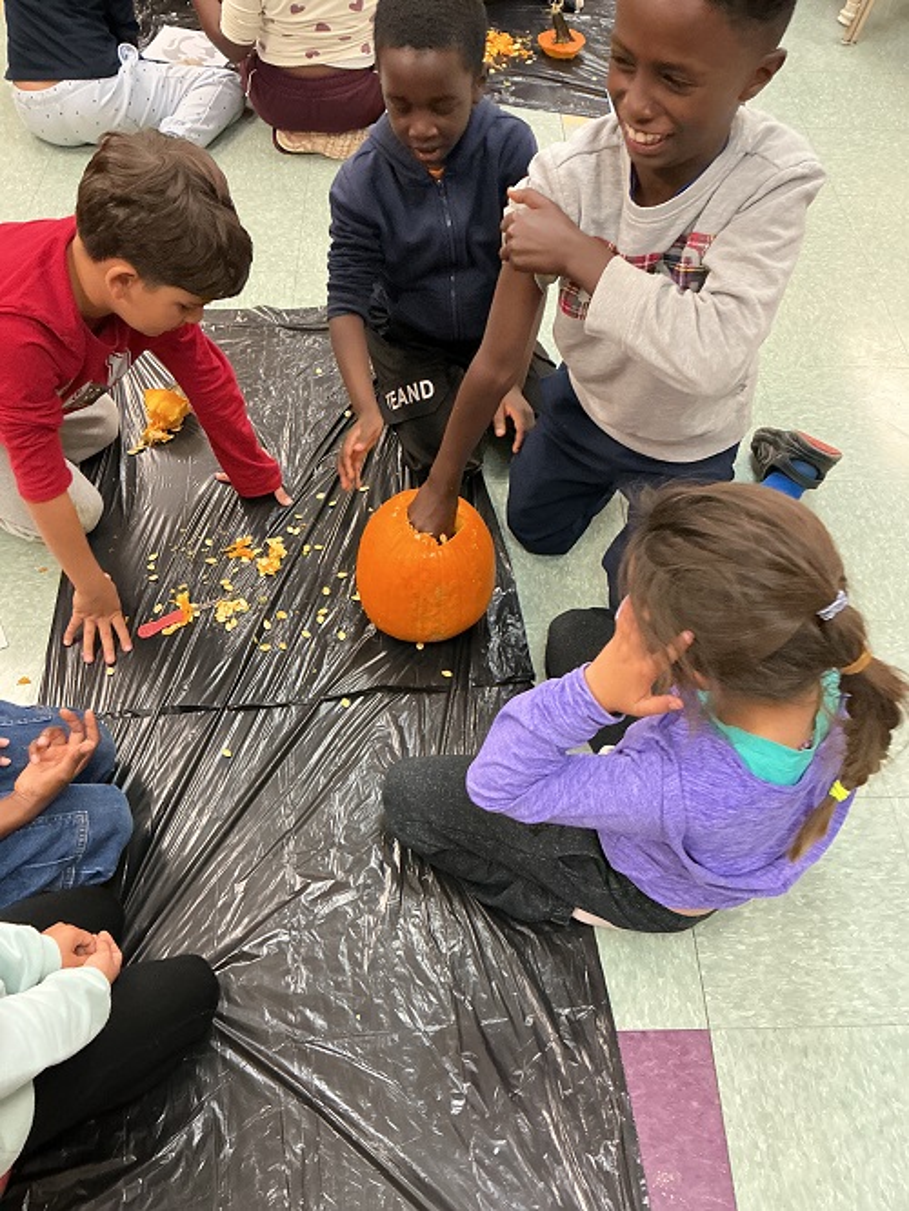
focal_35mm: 29
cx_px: 454
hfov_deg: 48.3
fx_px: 1015
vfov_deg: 61.6
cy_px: 606
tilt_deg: -53.0
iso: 250
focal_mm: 3
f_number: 1.8
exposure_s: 1/60
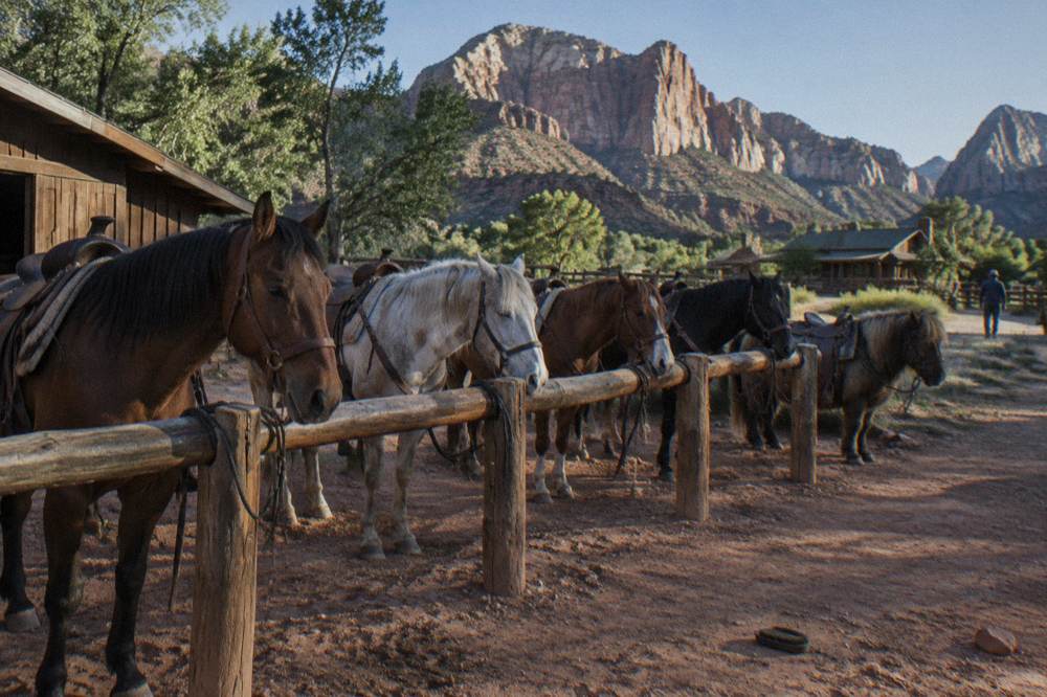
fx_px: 1018
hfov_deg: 54.5
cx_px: 524
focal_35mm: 35
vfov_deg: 37.8
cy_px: 348
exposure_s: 1/400
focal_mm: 35
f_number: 7.1
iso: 640
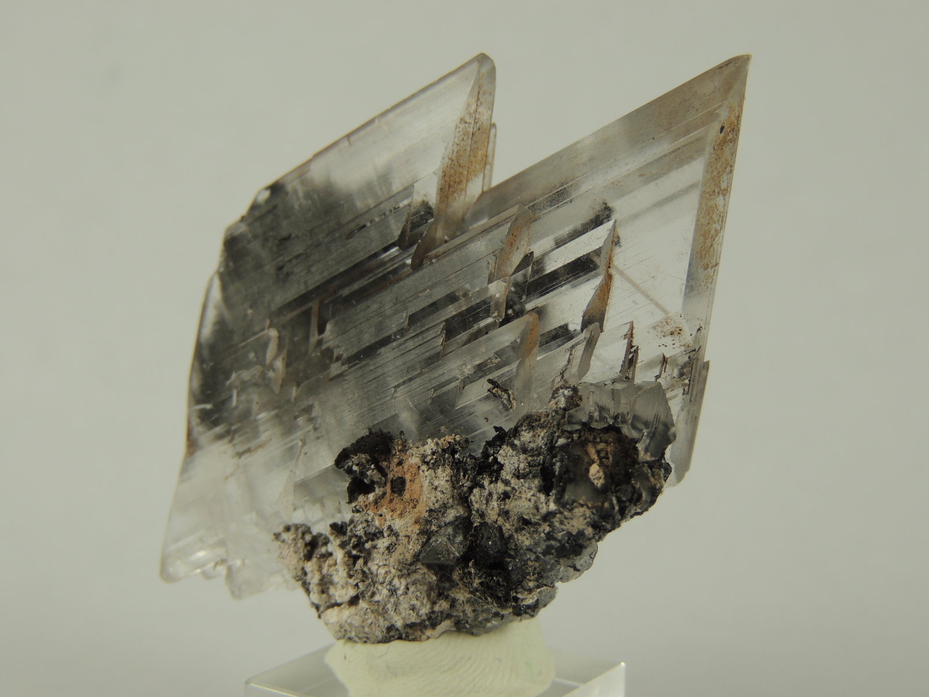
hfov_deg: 27.8
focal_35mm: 70
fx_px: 1879
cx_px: 464
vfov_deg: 21.0
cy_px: 348
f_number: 3.9
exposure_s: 1/250
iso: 100
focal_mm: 12.4
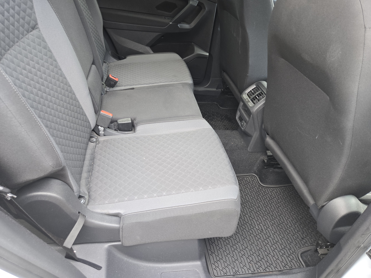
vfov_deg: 58.9
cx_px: 186
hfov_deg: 73.9
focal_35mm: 23
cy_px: 139
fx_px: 247
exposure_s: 1/120
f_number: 1.8
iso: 160
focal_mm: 5.4
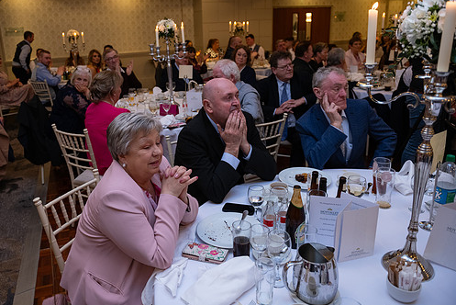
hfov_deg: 65.1
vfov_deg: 46.3
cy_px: 129
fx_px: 355
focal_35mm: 28
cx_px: 193
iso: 1000
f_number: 3.5
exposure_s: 1/160
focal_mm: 24
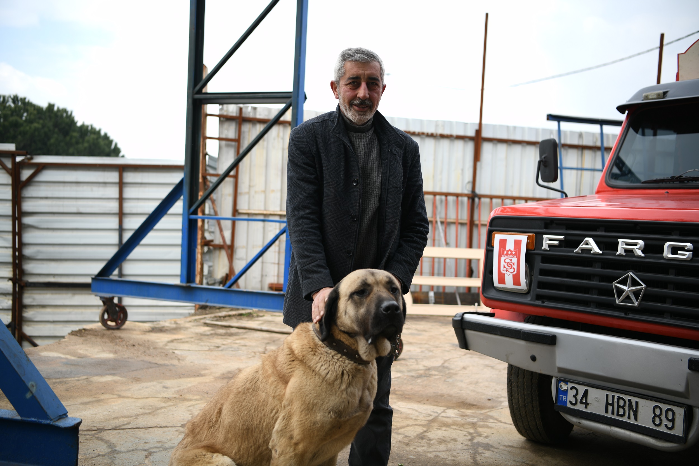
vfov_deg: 35.0
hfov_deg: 50.7
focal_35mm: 38
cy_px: 233
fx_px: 738
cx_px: 350
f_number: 2.8
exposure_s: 1/200
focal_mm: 38
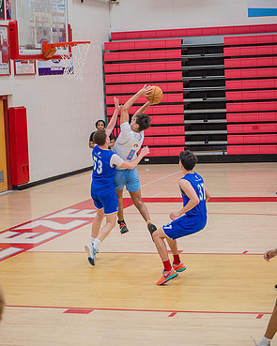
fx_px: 1056
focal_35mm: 103
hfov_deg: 14.9
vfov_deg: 18.6
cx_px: 139
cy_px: 158
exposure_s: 1/250
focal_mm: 90
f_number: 4.5
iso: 1000
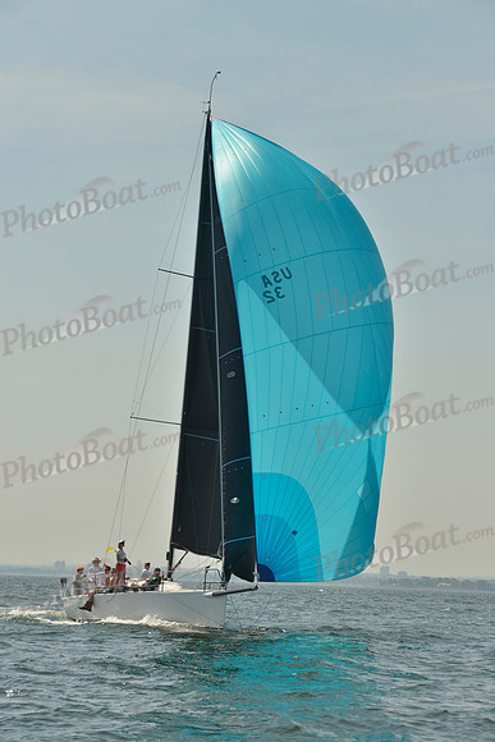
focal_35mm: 102
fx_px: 2102
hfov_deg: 13.4
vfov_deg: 20.0
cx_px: 248
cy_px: 371
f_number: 8
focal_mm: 102
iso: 200
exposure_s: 1/1250
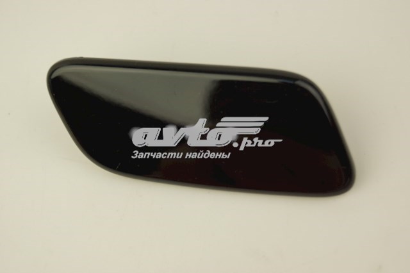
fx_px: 854
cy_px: 136
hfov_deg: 27.0
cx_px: 205
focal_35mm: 75
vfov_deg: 18.2
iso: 100
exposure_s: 1/100
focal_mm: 50
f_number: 6.3
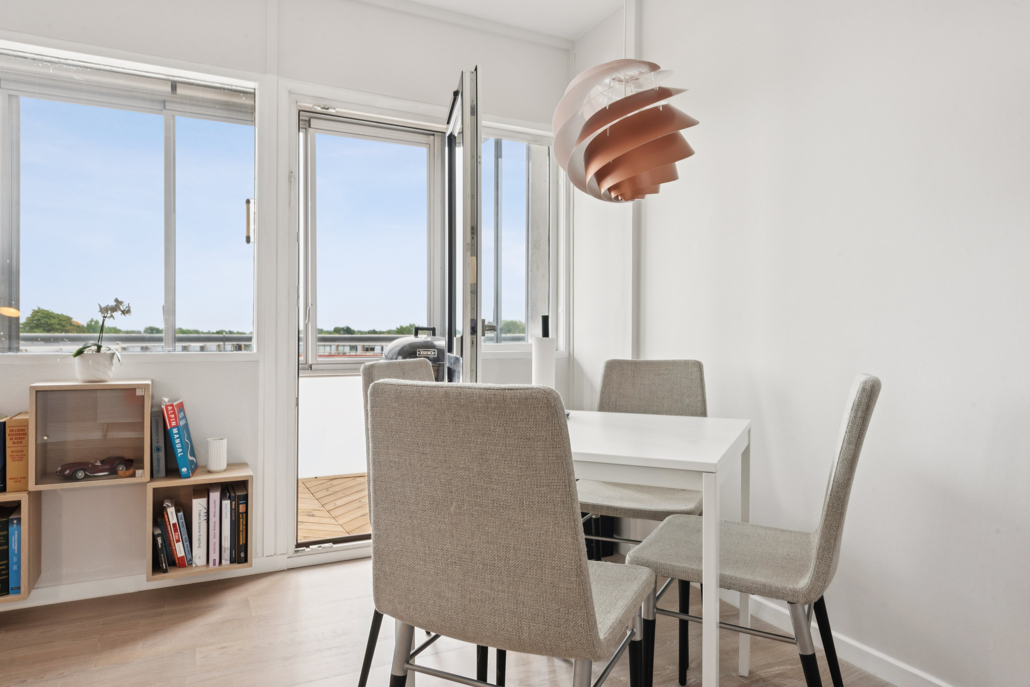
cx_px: 515
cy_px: 344
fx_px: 687
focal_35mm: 24
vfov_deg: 53.1
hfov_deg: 73.7
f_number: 13
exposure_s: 1/40
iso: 400
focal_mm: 24
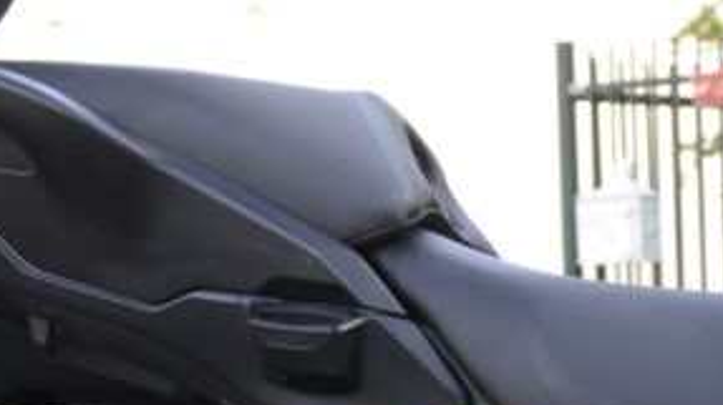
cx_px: 882
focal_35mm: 117
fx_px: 2242
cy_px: 836
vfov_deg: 9.6
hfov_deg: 17.4
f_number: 4.5
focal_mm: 32
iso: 800
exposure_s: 1/125
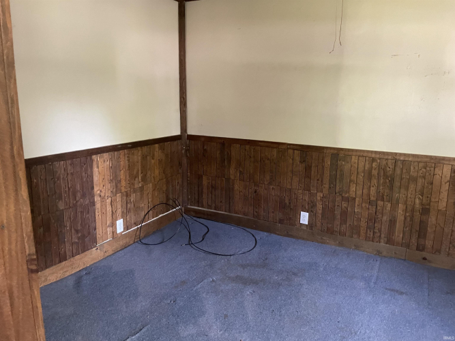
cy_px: 170
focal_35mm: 26
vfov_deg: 53.0
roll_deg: -1.8
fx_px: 342
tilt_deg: -14.3
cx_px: 228
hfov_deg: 67.3
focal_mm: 4.2
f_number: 1.6
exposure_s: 1/45
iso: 500
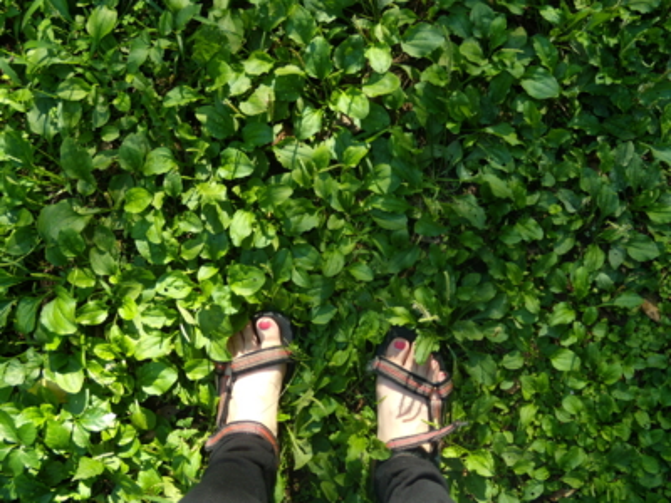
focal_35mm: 36
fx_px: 698
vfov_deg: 39.7
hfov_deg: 51.4
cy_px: 252
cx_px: 336
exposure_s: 1/60
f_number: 3.6
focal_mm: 6.4
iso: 80
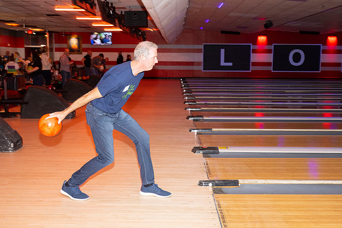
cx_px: 171
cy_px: 114
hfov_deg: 46.4
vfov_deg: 31.9
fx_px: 399
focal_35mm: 42
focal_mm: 42
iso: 2000
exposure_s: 1/100
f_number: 5.6
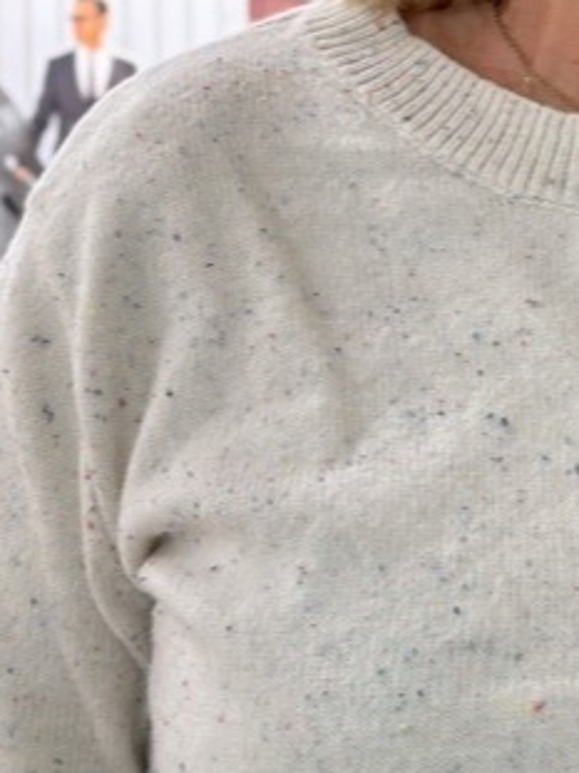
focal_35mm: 144
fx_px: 3214
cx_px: 686
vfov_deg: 13.0
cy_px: -382
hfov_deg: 10.1
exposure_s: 1/63
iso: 125
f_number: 1.78
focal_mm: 6.86
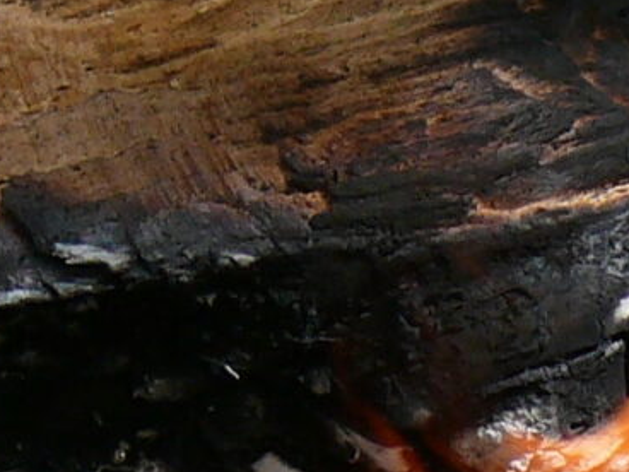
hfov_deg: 2.7
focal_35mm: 724
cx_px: 279
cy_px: 161
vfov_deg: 2.1
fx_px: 13156
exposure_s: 1/320
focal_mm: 19.2
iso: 100
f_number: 3.2
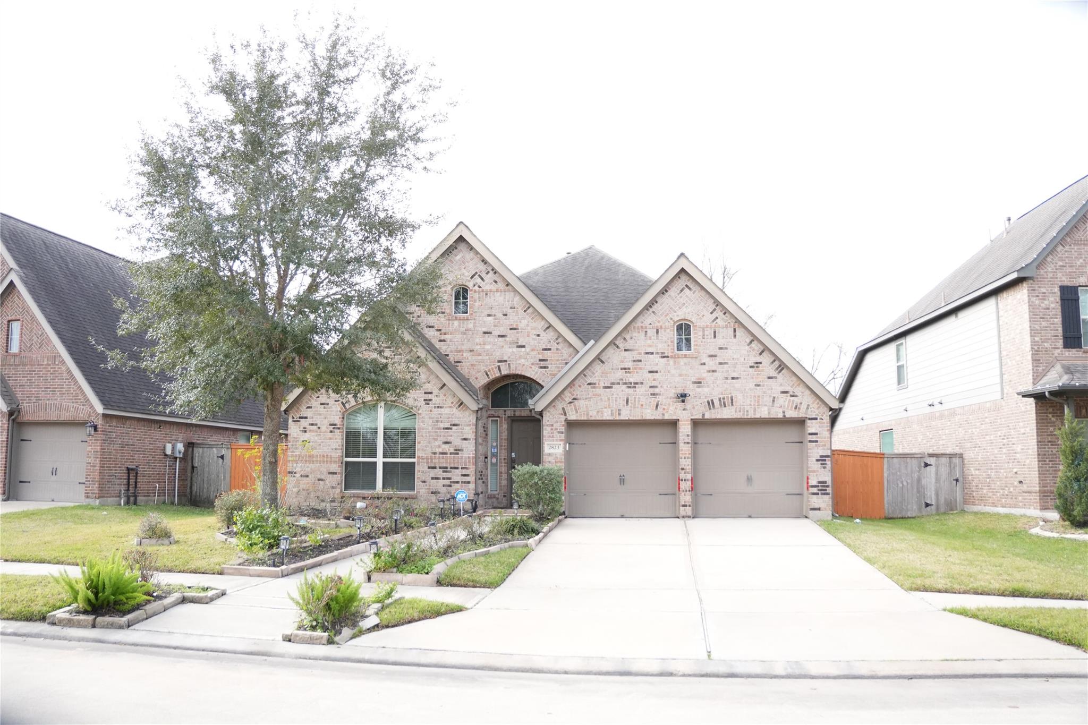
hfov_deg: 63.2
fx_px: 884
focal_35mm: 29
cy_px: 362
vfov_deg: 44.6
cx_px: 544
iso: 1600
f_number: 2.8
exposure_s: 1/4000
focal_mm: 19.5
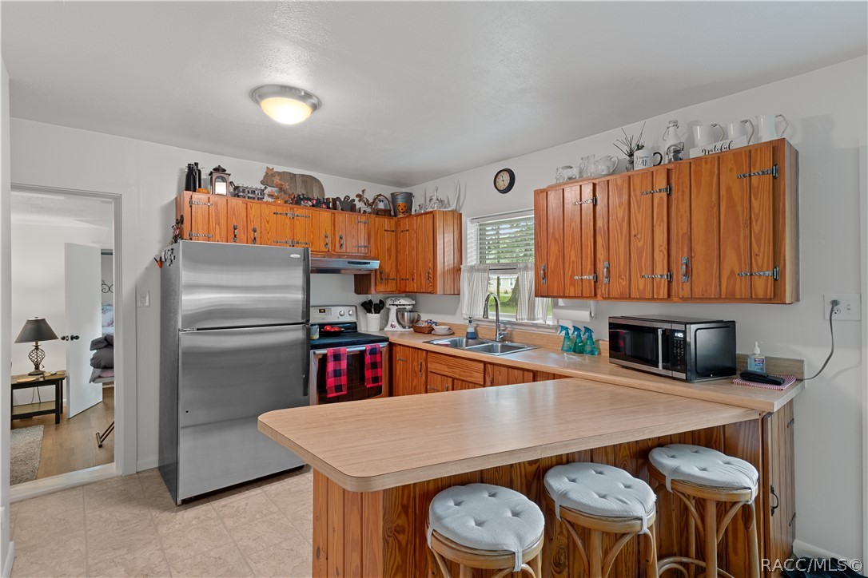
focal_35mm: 16
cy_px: 289
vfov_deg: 72.1
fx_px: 398
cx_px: 434
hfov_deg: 95.0
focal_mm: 11
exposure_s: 2
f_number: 8
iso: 250
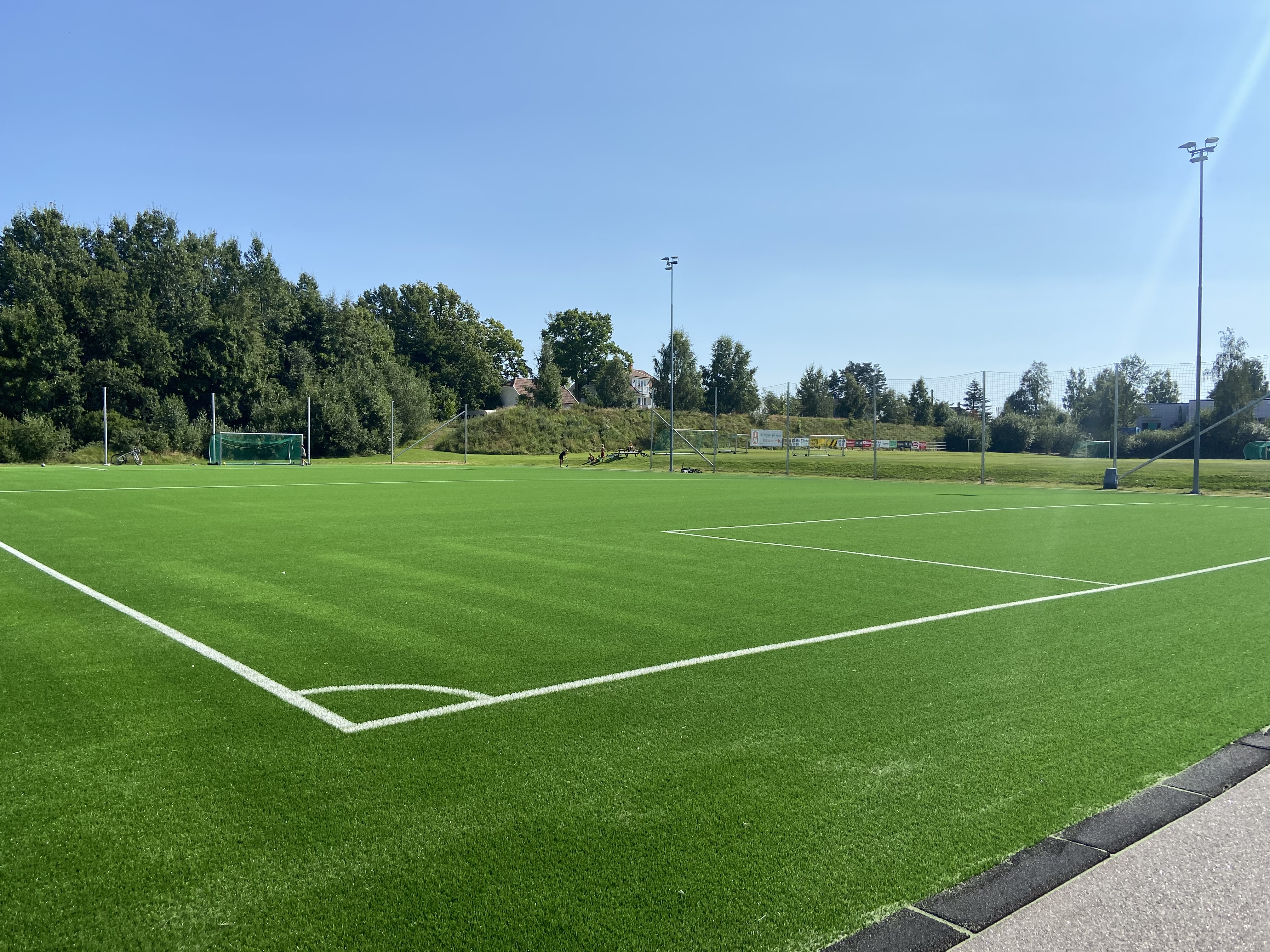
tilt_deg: -0.1
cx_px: 635
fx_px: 954
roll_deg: +0.2
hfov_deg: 67.3
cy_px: 476
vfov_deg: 53.1
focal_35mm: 26
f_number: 1.8
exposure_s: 1/3300
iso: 32
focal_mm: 4.25
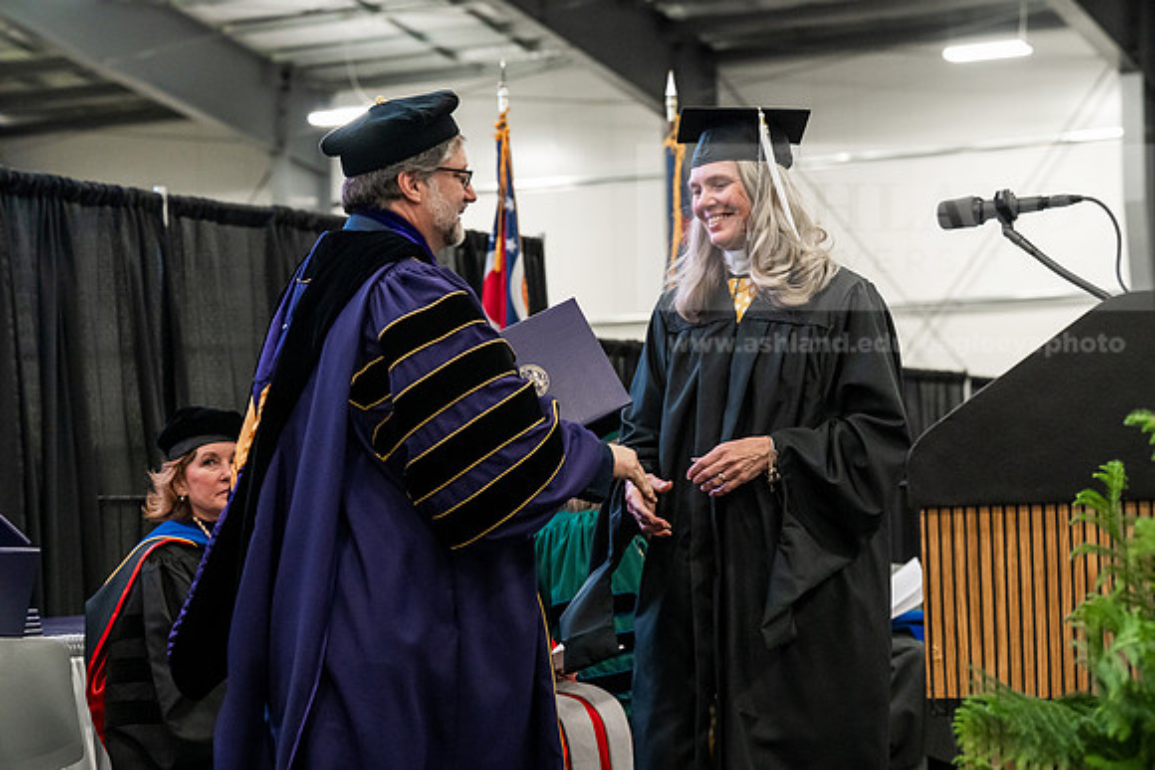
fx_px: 2760
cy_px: 385
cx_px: 578
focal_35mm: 86
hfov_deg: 23.6
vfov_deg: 15.9
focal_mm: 86
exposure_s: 1/250
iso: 6400
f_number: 5
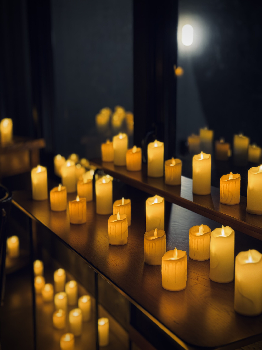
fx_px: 494
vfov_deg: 38.9
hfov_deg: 29.7
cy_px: 174
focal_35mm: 49
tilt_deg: -12.5
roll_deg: +0.9
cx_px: 132
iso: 200
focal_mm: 6.76
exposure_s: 1/60
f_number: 1.78
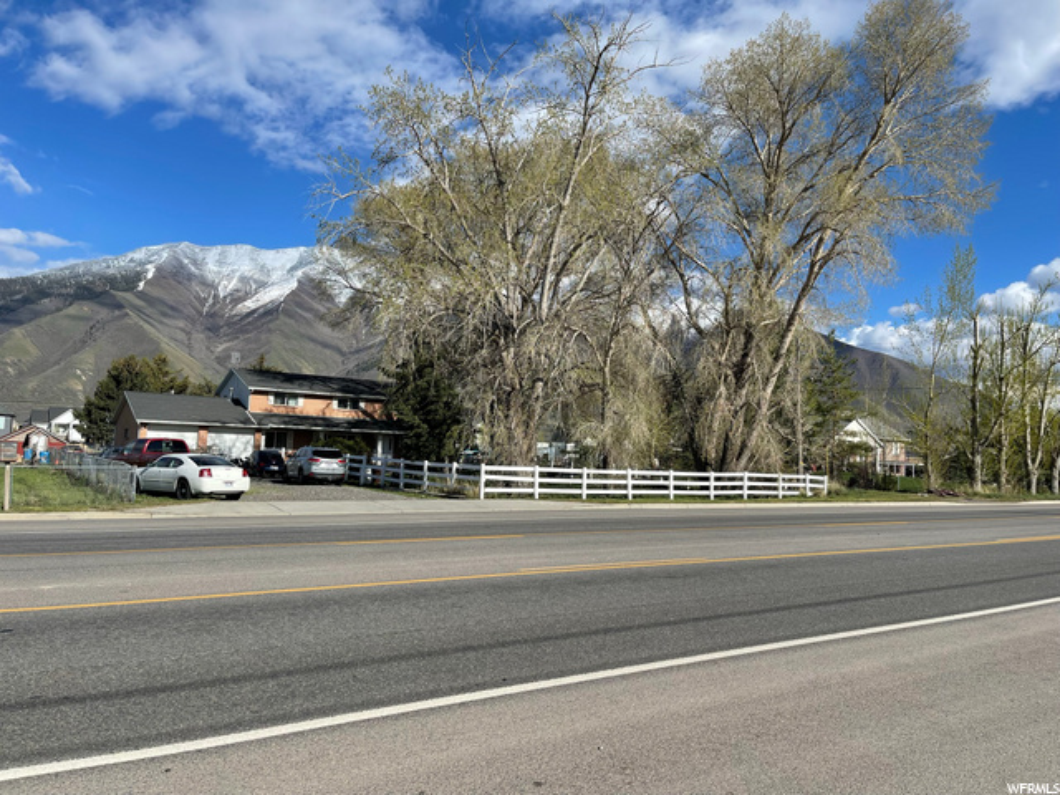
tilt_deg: +4.2
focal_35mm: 26
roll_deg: -1.9
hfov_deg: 67.3
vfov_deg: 53.1
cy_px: 398
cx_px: 530
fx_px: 796
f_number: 1.6
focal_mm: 5.1
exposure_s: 1/4348
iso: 32
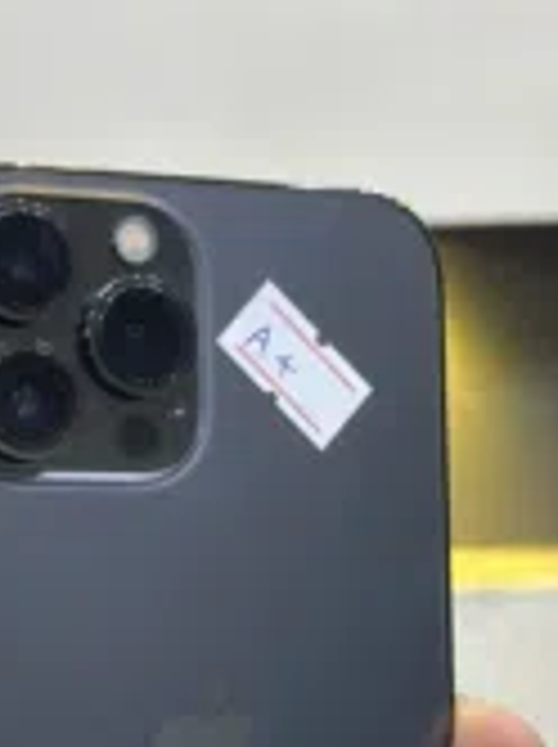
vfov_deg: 16.7
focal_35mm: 116
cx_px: 189
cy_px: 716
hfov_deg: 12.7
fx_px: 2500
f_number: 1.78
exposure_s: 1/99
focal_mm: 6.86
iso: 125
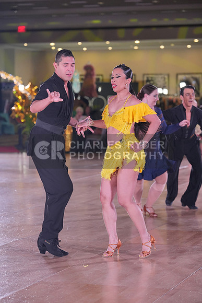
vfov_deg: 18.8
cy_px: 152
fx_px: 917
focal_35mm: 109
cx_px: 101
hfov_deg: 12.6
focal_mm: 109
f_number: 4
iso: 2000
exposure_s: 1/400
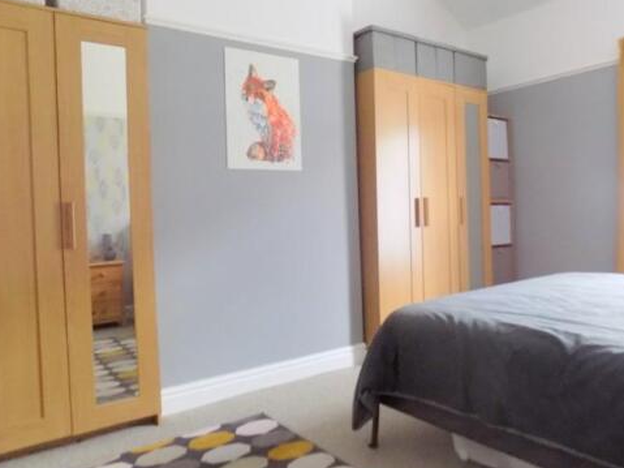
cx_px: 346
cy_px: 222
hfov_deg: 63.3
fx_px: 505
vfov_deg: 49.7
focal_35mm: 28
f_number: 3.1
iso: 400
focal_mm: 4
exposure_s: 1/30
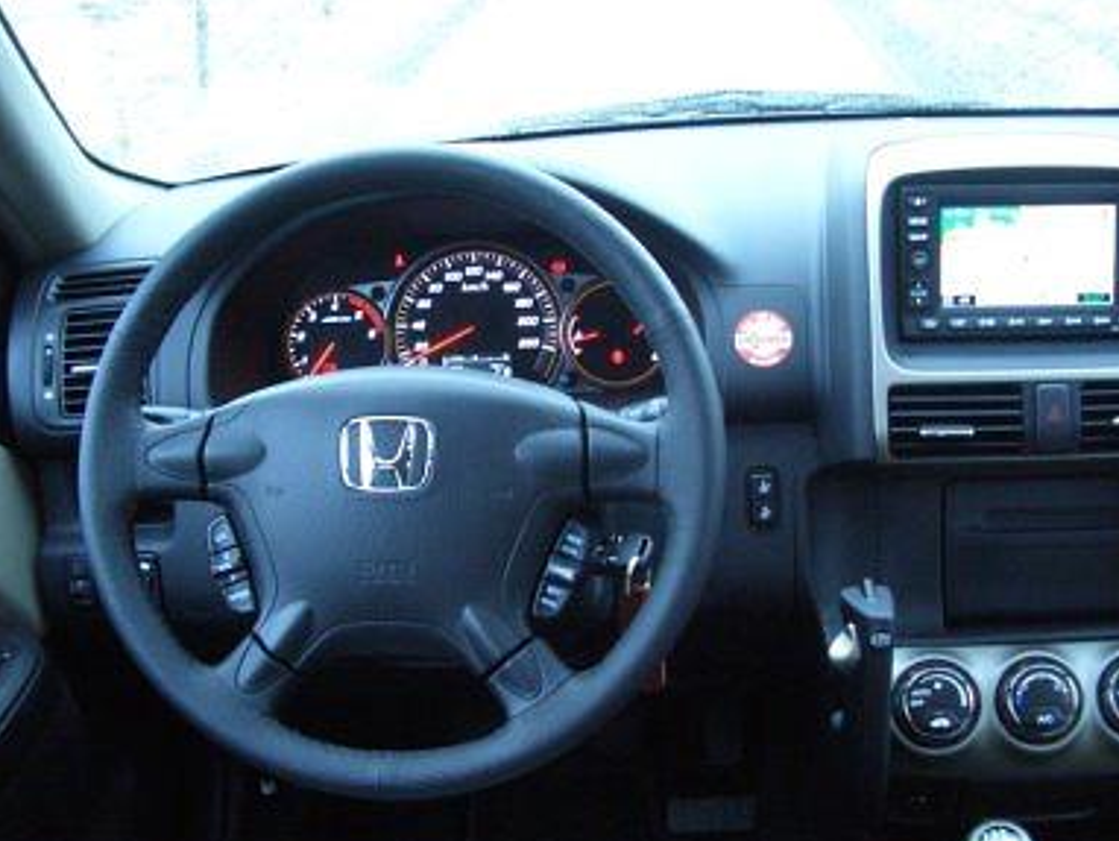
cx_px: 630
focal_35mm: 41
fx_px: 1326
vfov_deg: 35.1
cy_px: 486
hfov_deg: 45.7
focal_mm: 5.8
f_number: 2.6
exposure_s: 1/20
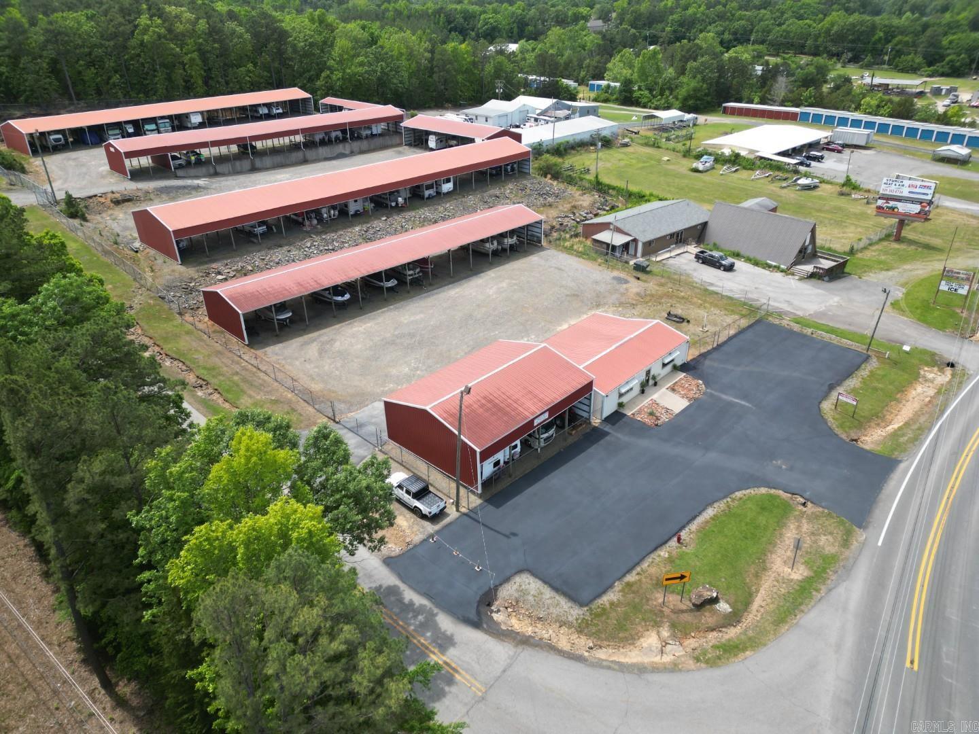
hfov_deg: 71.6
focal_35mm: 24
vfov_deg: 56.8
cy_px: 367
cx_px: 490
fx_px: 679
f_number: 1.7
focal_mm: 6.72
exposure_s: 1/1500
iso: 110
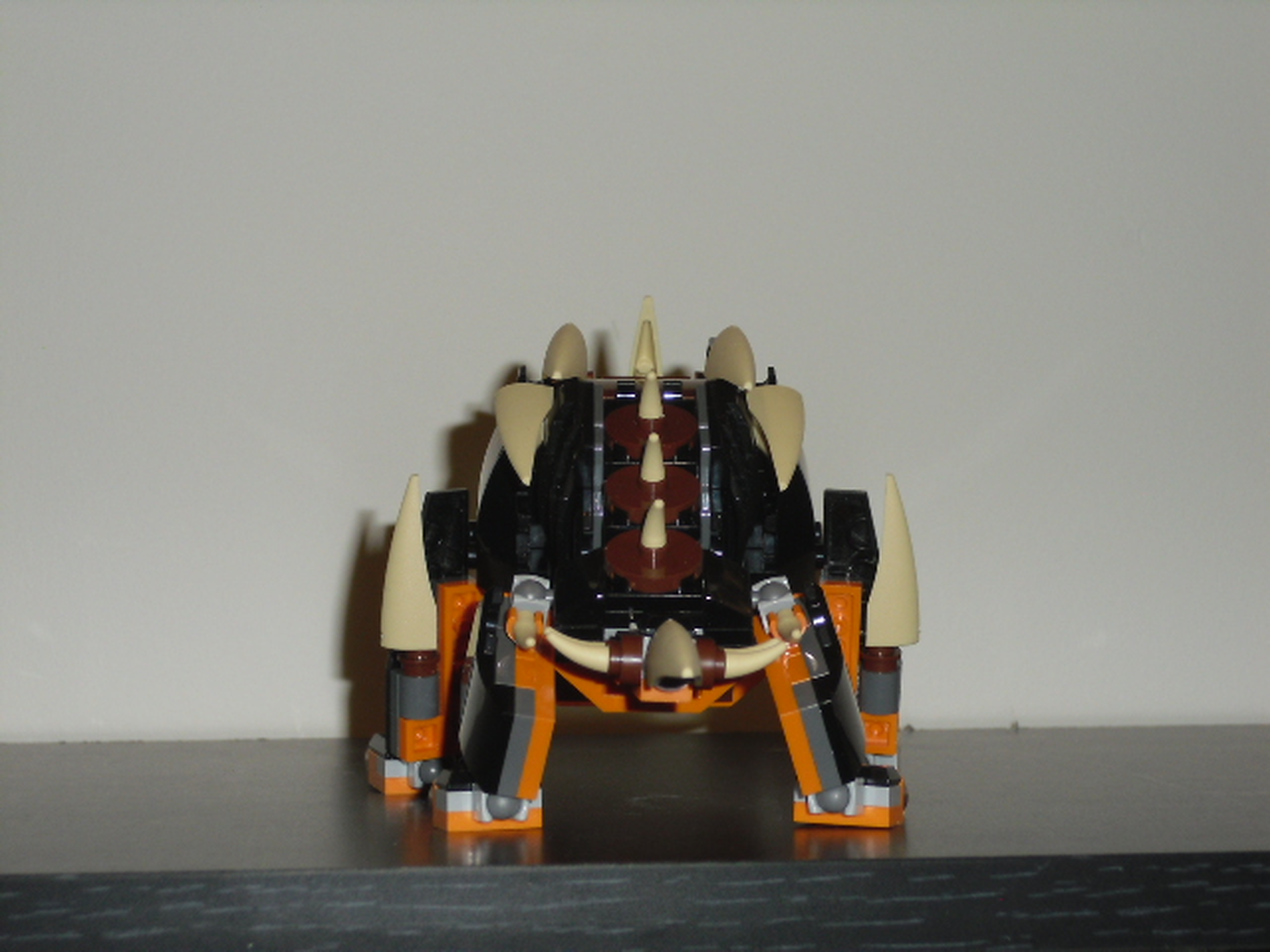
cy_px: 476
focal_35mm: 88
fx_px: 3229
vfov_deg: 16.8
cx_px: 635
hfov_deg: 22.3
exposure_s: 1/60
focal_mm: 15.7
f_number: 5.1
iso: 200
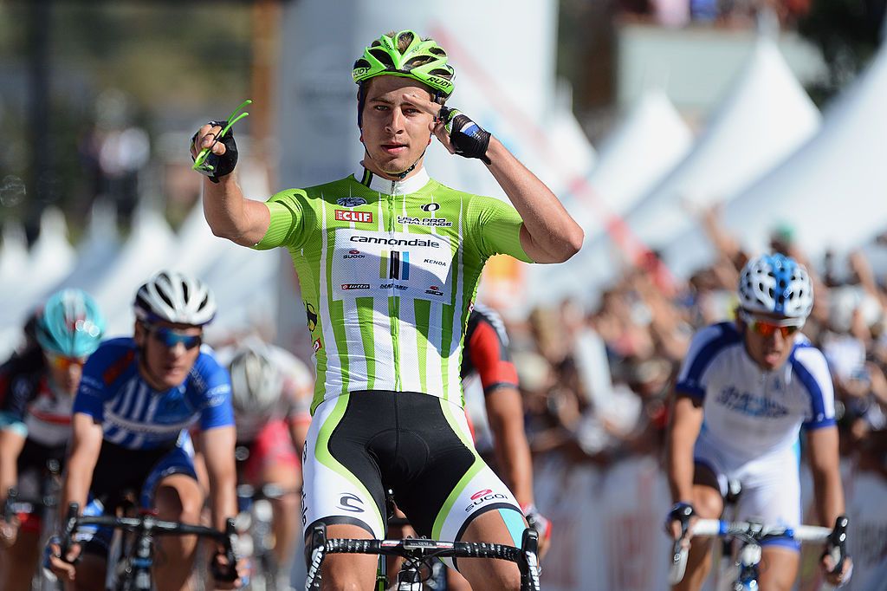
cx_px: 444
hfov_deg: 6.1
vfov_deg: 4.0
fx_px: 8374
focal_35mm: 340
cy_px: 296
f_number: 5.6
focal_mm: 340
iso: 500
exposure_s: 1/2500
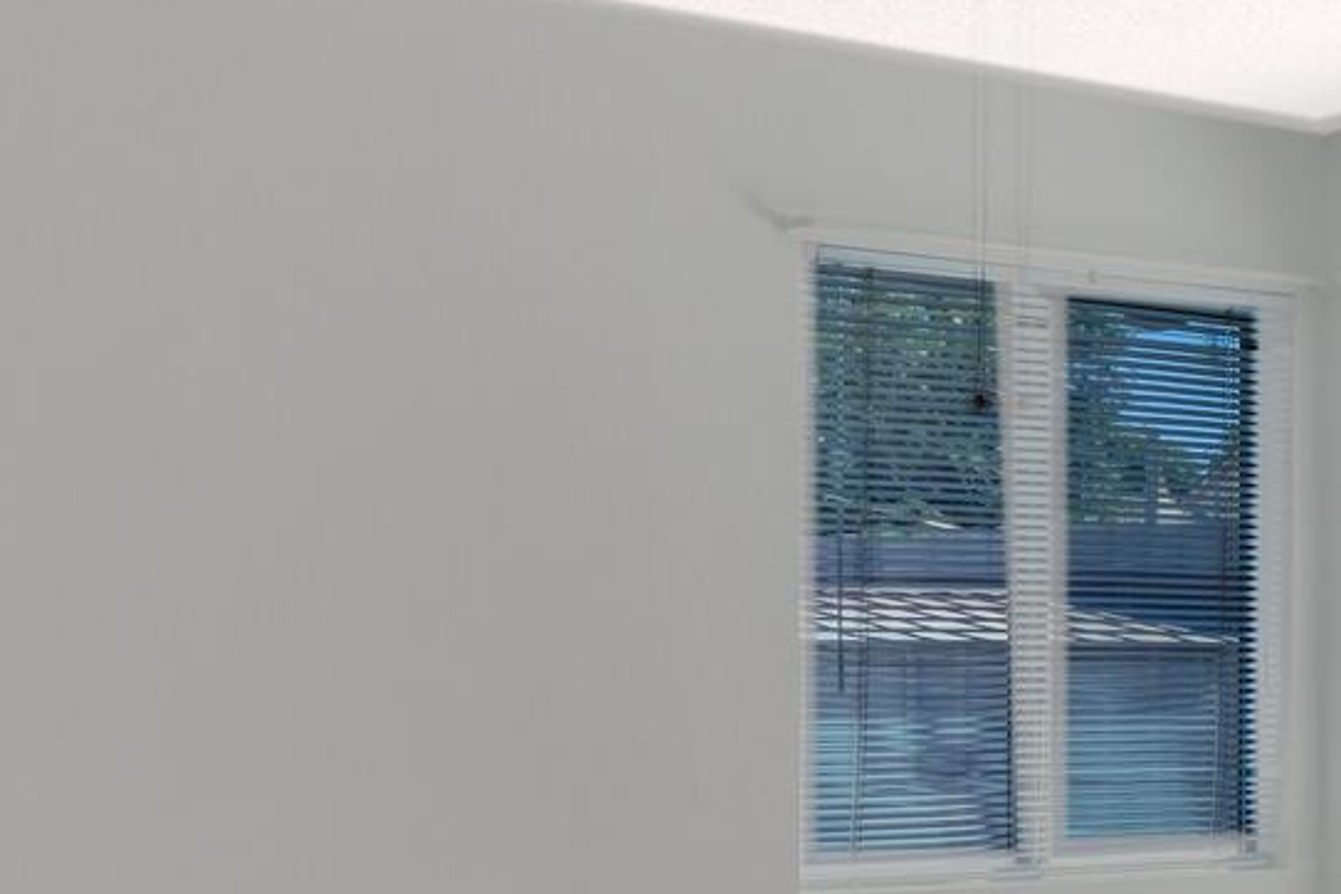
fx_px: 1974
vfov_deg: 25.4
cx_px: 521
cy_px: 603
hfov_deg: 37.3
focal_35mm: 53
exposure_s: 1/320
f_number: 8
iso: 400
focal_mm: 16
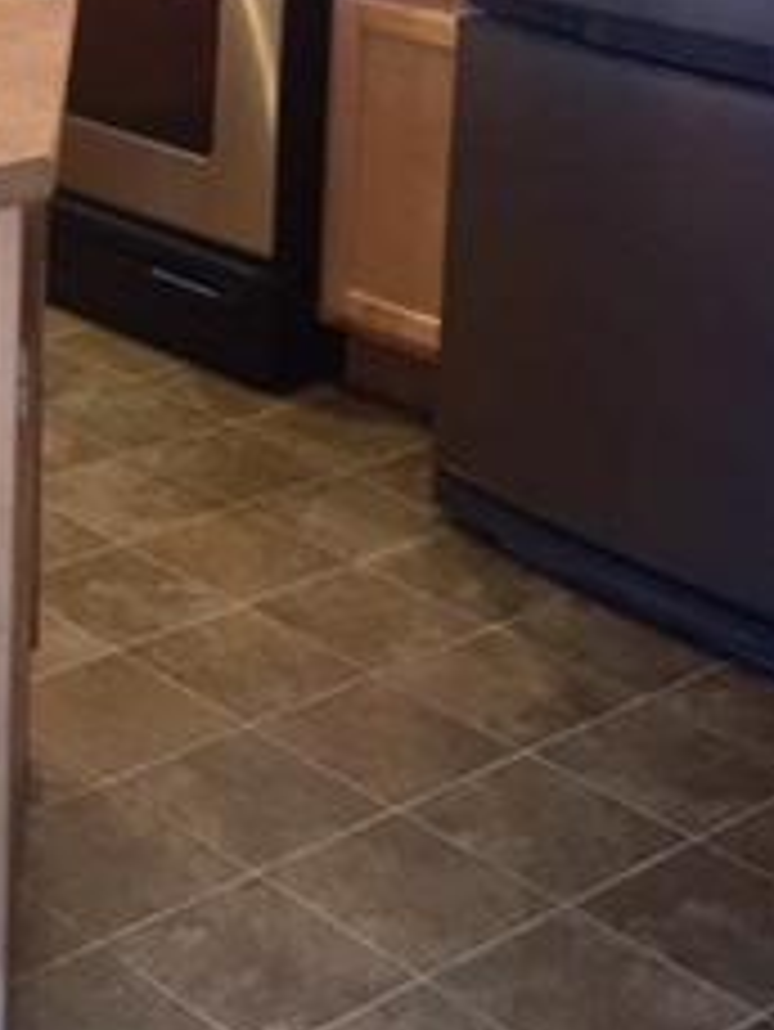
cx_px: -279
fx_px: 2413
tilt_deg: -10.7
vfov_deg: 22.7
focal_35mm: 81
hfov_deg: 17.0
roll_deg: +0.0
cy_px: -99
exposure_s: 1/30
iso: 125
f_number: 2.2
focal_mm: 4.15
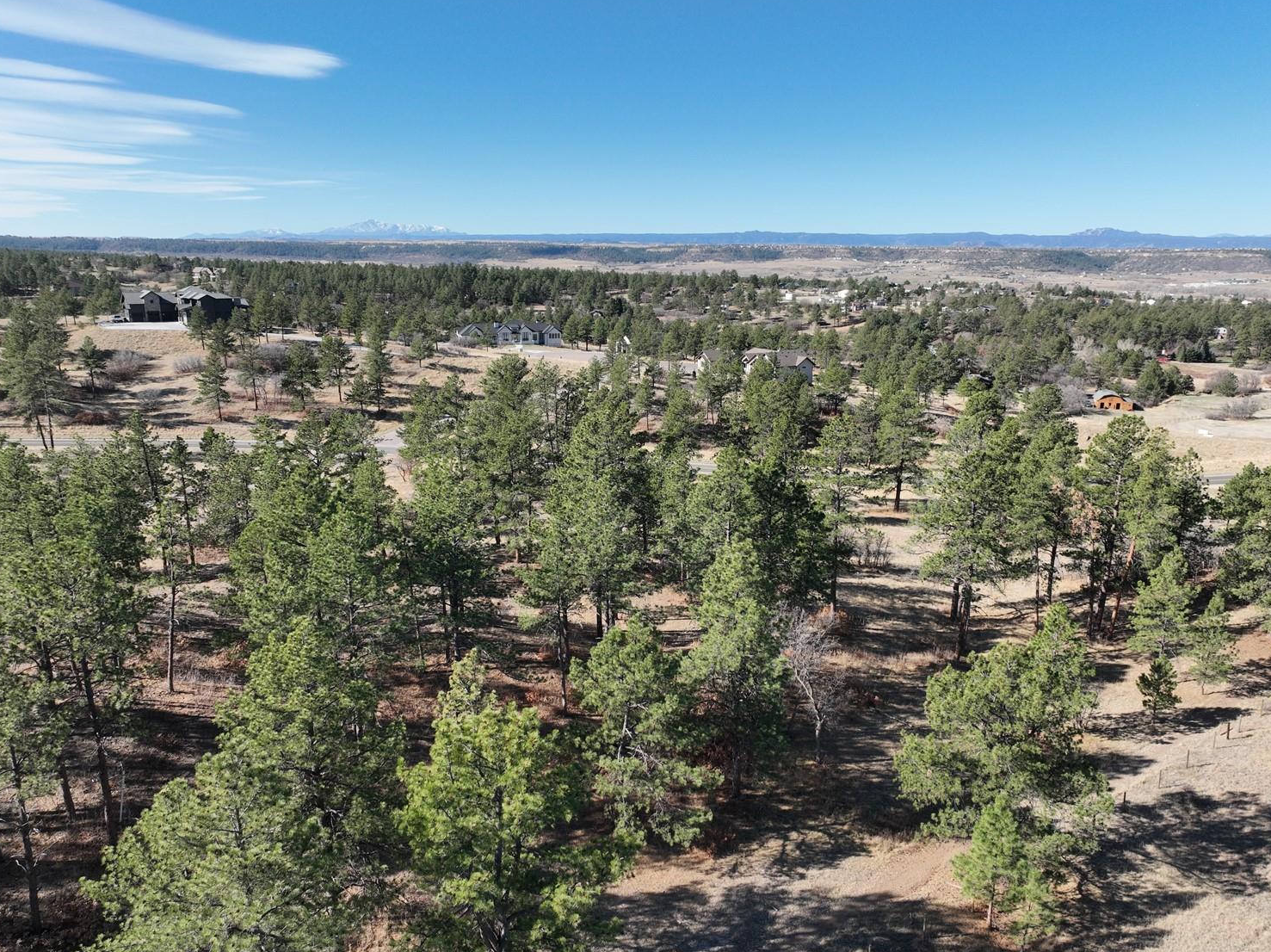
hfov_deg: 67.3
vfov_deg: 53.0
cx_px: 656
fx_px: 954
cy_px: 504
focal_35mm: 26
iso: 150
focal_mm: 12.29
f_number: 2.8
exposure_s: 1/1600
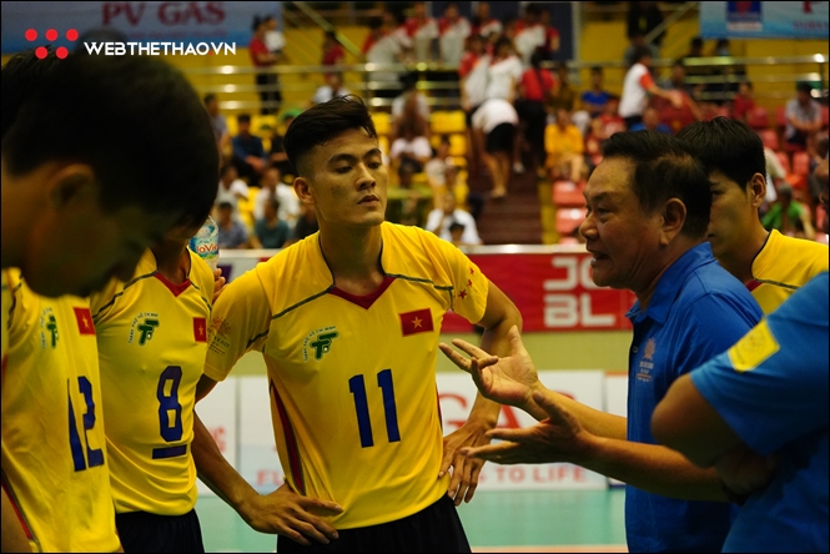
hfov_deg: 20.4
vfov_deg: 13.7
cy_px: 277
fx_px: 2306
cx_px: 415
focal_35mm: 100
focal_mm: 100
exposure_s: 1/500
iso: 10000
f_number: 5
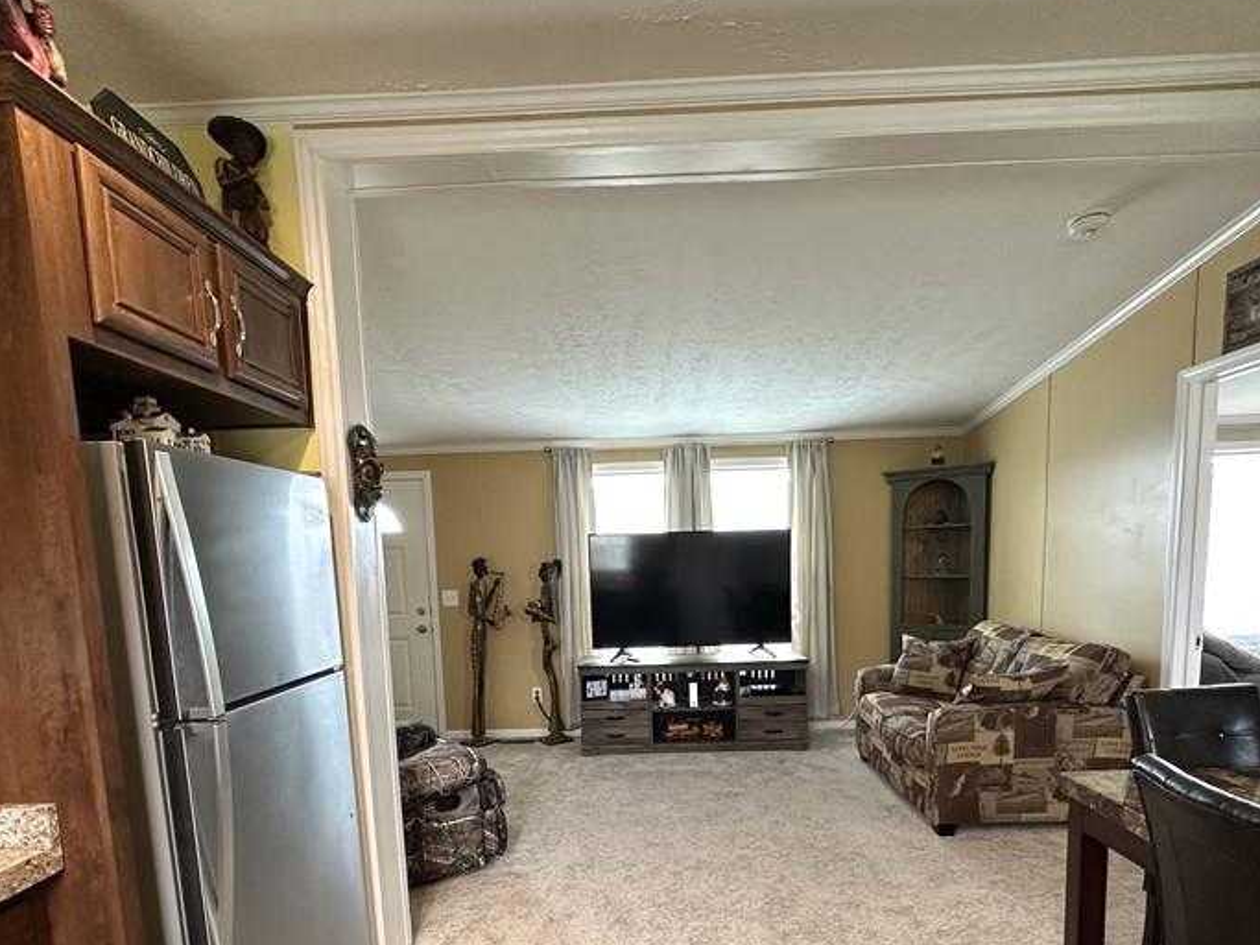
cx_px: 644
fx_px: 764
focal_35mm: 21
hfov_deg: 79.0
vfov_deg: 61.3
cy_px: 655
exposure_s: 1/60
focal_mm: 2.22
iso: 250
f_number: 2.2
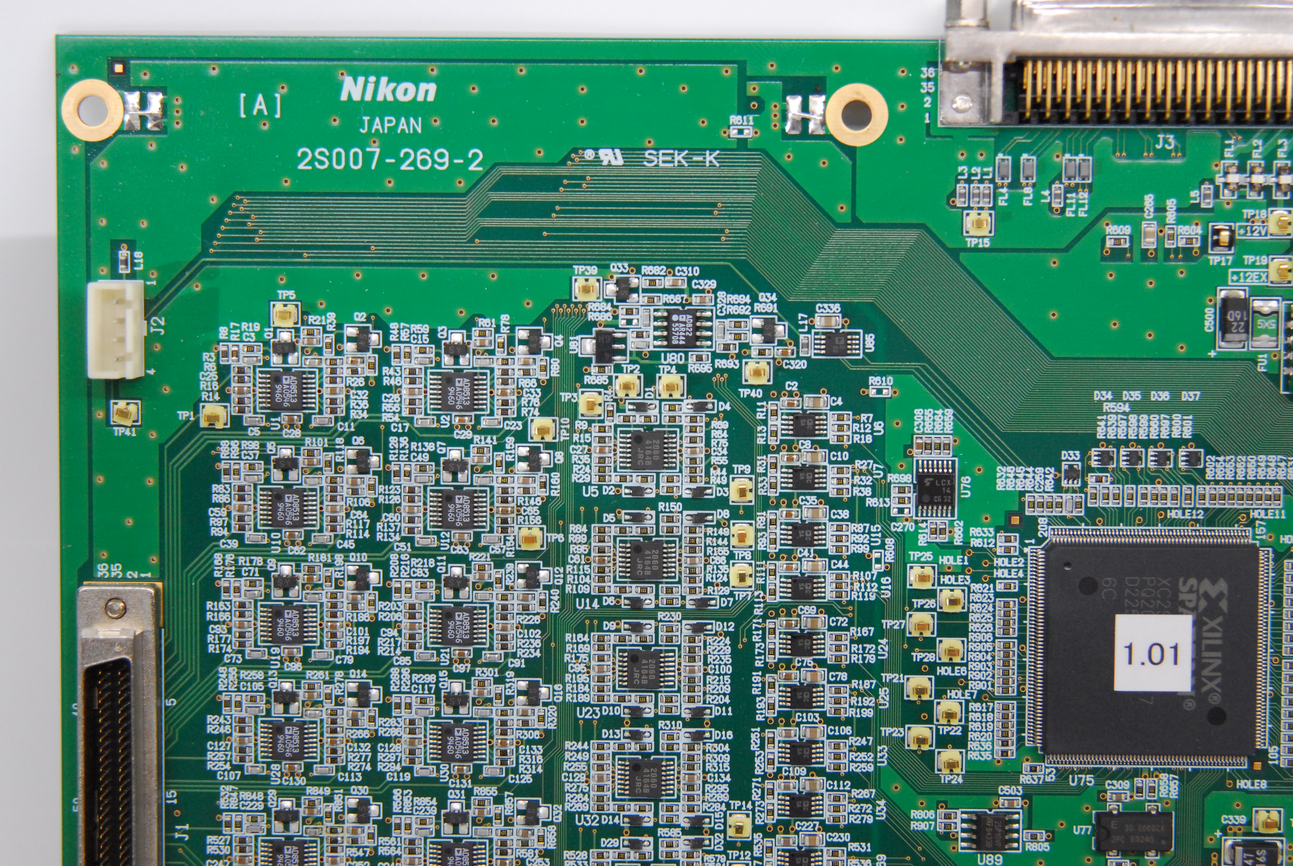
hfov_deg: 24.2
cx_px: 646
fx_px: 3021
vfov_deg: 16.3
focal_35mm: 84
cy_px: 433
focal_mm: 56
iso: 800
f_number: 3.8
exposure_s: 1/125
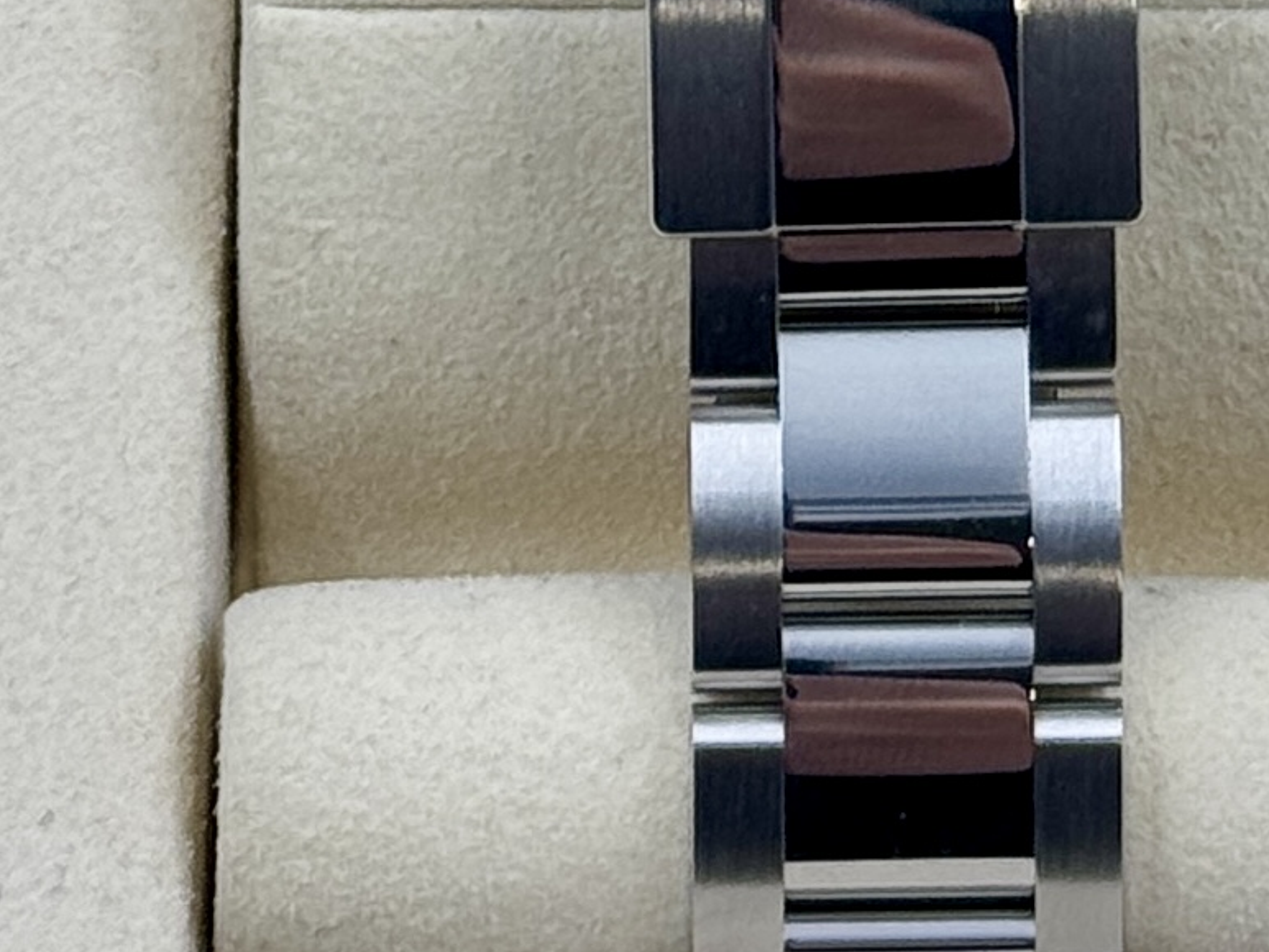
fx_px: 4766
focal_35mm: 130
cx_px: 839
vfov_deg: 11.2
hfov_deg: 15.1
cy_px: -144
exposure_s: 1/461
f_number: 1.78
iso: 64
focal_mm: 6.76
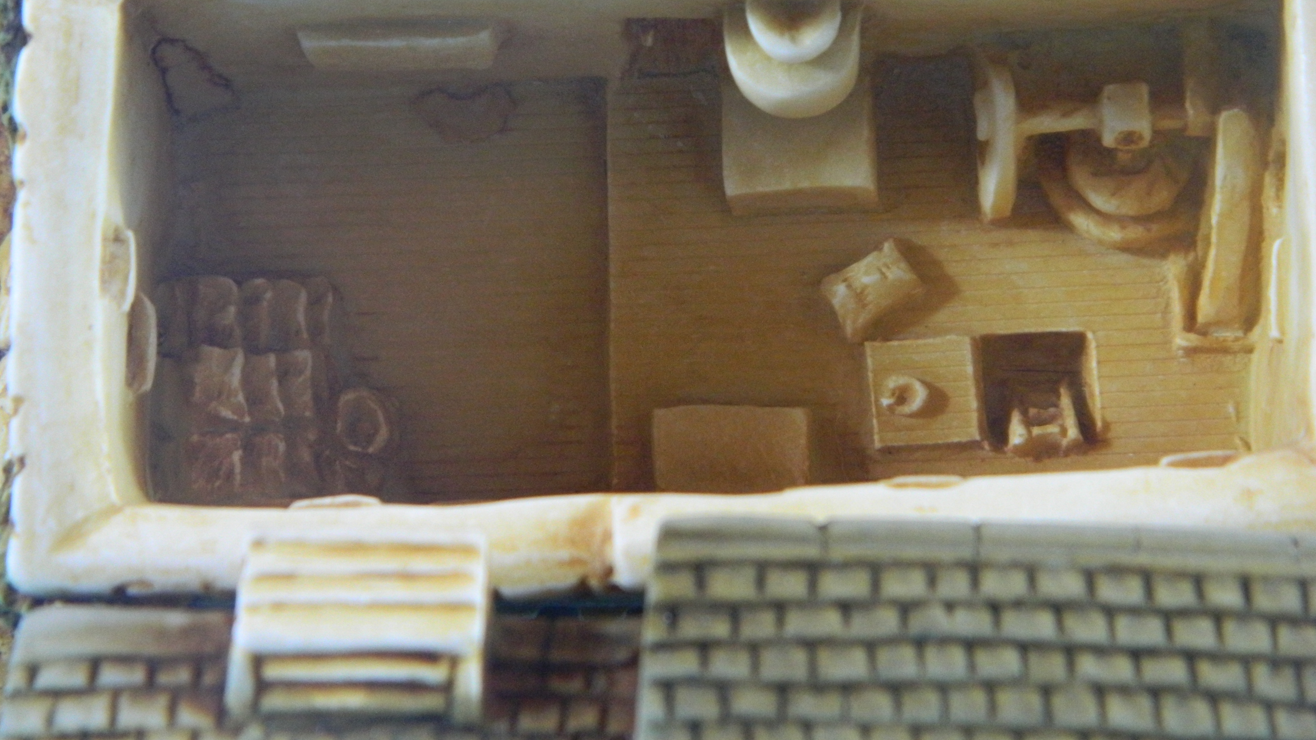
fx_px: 4920
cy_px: 272
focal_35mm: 141
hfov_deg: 15.2
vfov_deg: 8.6
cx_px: 658
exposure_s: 1/15
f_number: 4.7
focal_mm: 23.2
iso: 400
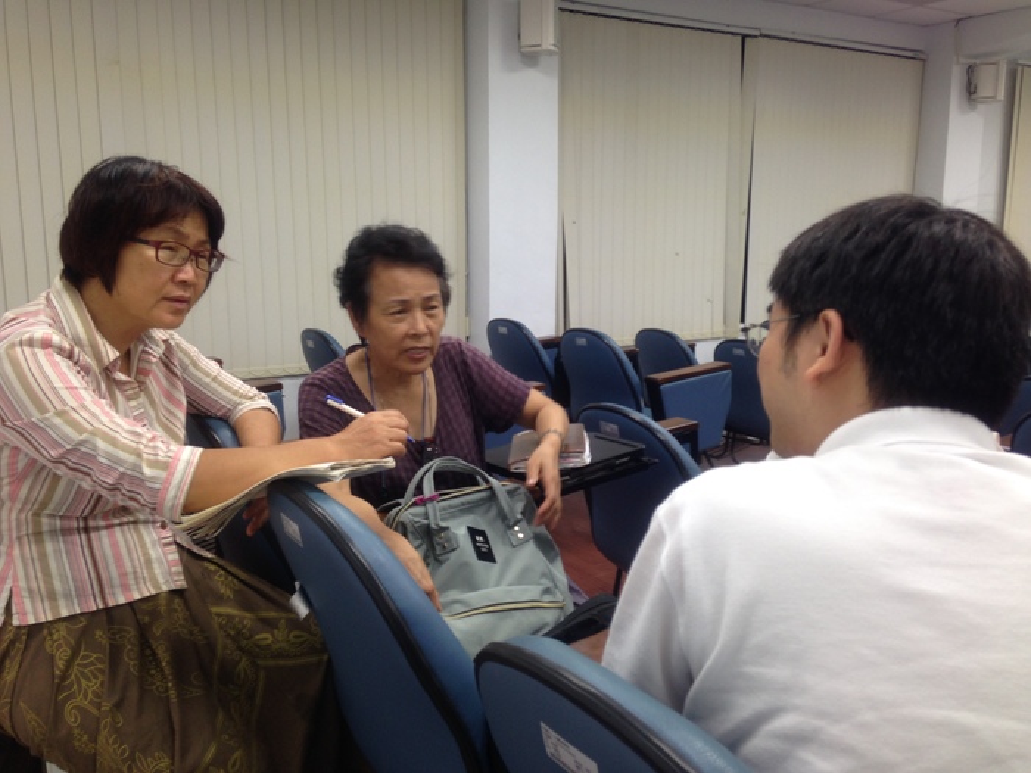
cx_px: 516
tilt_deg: -8.8
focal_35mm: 33
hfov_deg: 55.4
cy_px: 386
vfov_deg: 42.9
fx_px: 983
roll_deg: -0.7
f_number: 2.4
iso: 50
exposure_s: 1/20
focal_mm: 4.12
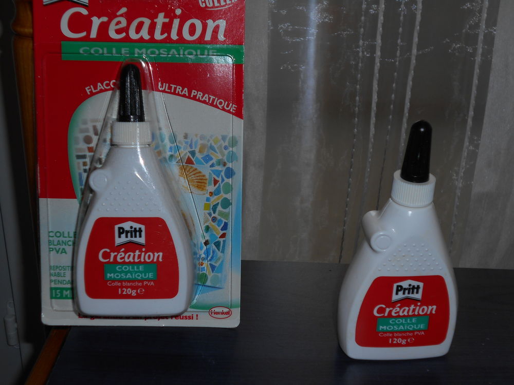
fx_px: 742
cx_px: 257
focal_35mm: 50
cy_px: 192
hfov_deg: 38.2
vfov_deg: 29.1
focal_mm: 8.8
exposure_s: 1/60
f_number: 4.5
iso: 80
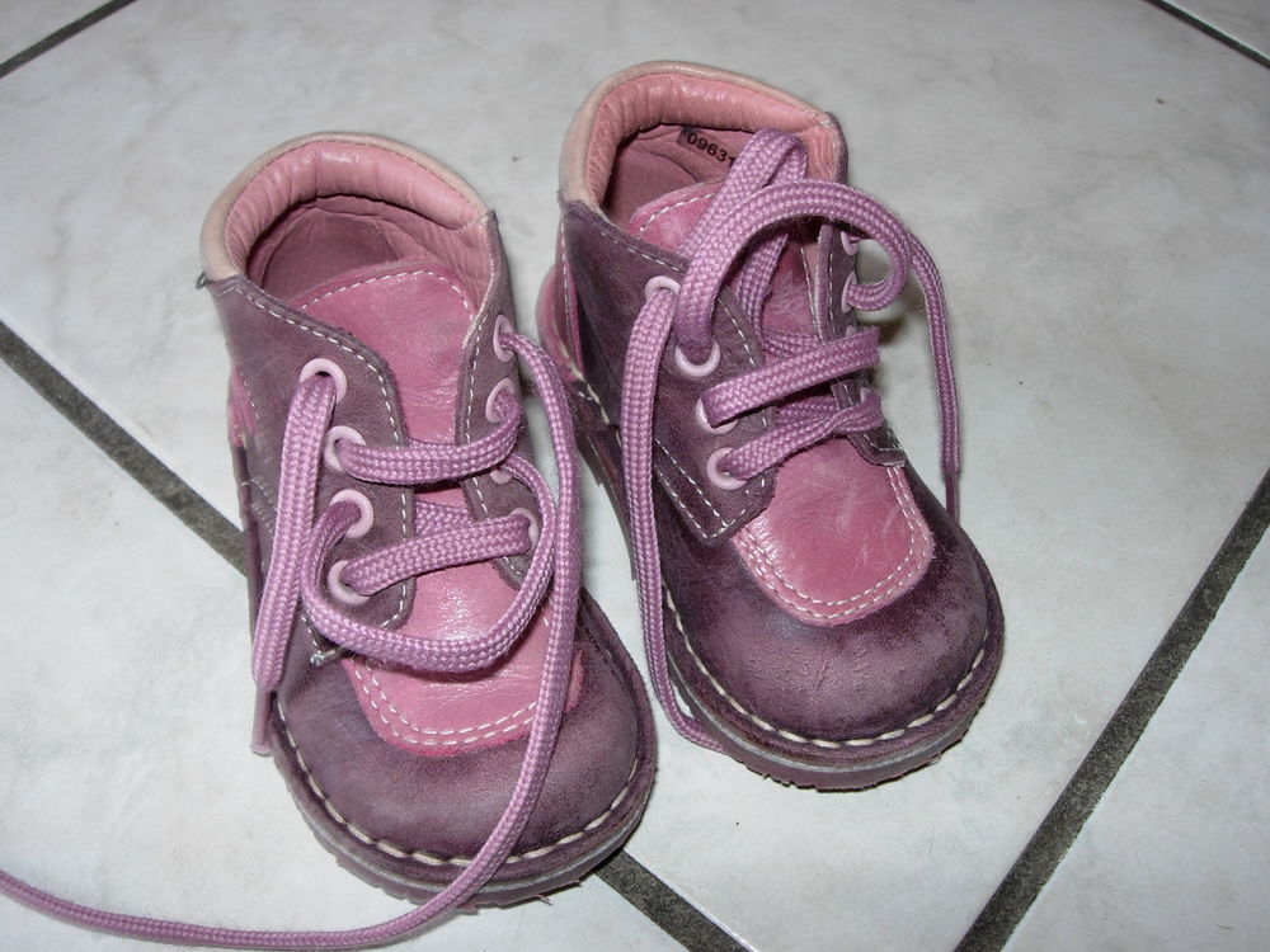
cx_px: 635
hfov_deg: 49.0
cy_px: 476
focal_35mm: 38
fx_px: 1394
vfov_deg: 37.7
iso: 79
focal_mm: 7.8
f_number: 4.8
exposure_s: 1/32
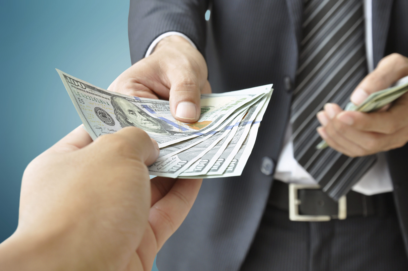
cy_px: 136
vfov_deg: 22.6
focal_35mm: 60
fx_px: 679
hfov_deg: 33.4
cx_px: 204
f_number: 8
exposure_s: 1/60
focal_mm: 40
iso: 400
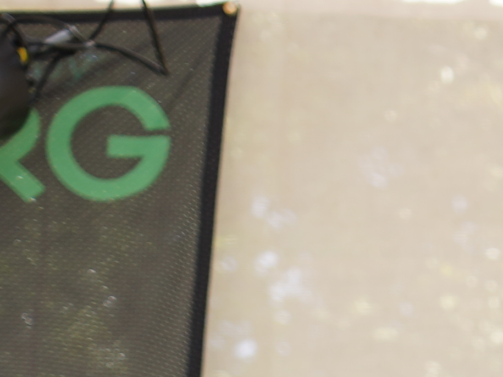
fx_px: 5681
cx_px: 670
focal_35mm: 391
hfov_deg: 5.0
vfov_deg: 3.7
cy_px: 866
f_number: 4.5
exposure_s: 1/200
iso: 100
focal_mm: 62
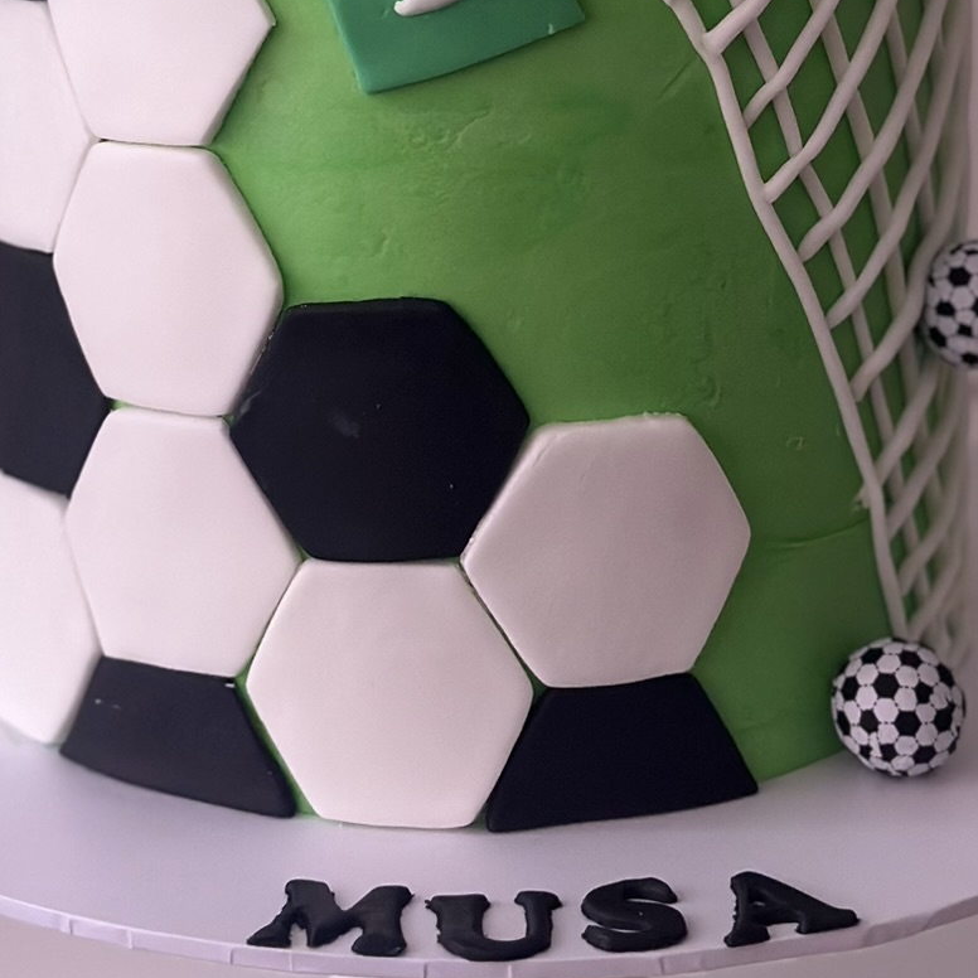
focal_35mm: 112
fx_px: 3580
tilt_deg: -13.0
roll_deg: +0.8
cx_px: 464
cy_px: 144
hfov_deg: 15.6
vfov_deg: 15.4
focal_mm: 6.86
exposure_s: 1/60
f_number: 1.78
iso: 250
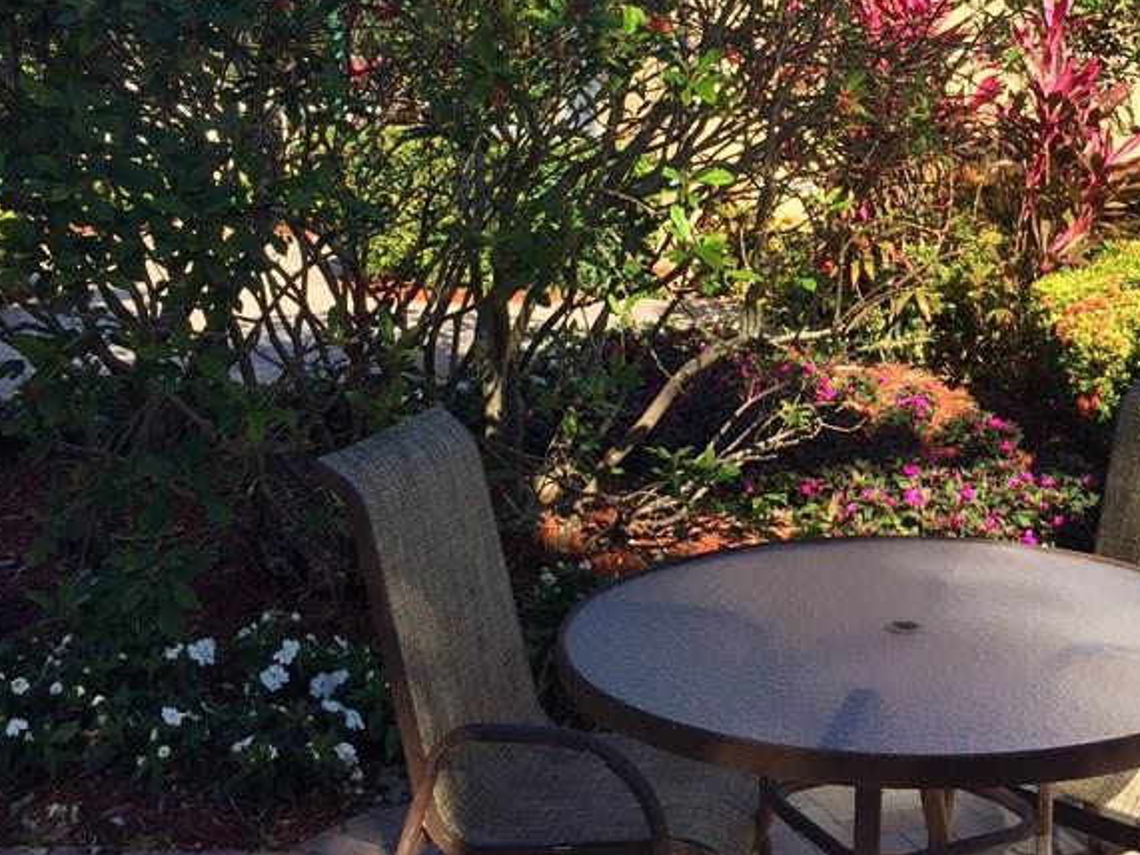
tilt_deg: -2.8
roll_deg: -1.0
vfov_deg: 27.5
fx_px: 1712
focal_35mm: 52
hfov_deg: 36.0
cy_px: 186
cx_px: 849
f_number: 2.2
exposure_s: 1/964
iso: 32
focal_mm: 4.15
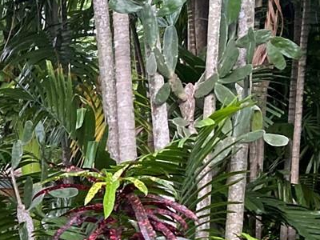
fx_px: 961
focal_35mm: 104
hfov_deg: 15.3
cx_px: -314
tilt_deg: +2.5
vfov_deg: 13.8
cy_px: 293
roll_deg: -0.3
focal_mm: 4.25
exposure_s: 1/35
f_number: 1.8
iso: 640
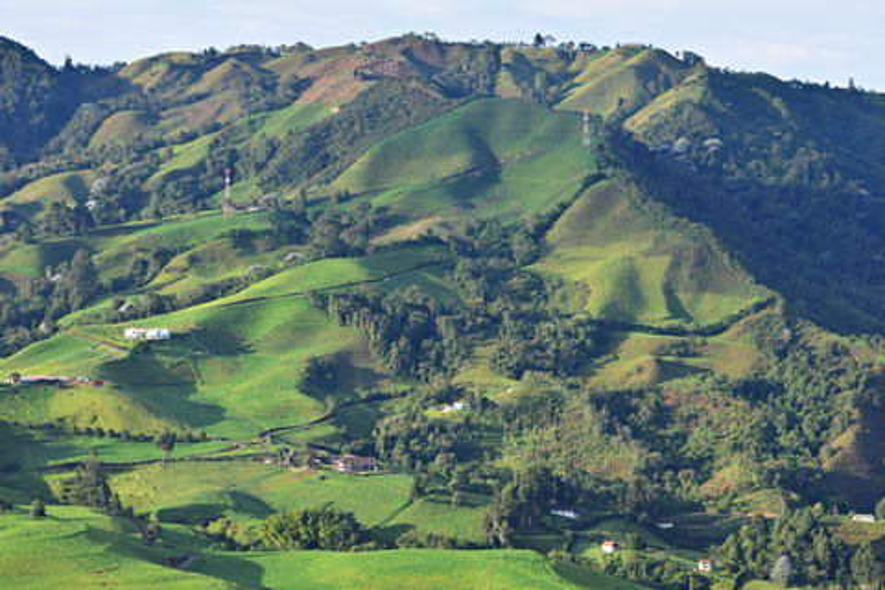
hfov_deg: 19.5
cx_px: 442
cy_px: 295
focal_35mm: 105
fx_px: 2581
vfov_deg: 13.0
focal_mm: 70
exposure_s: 1/640
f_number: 5
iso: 200
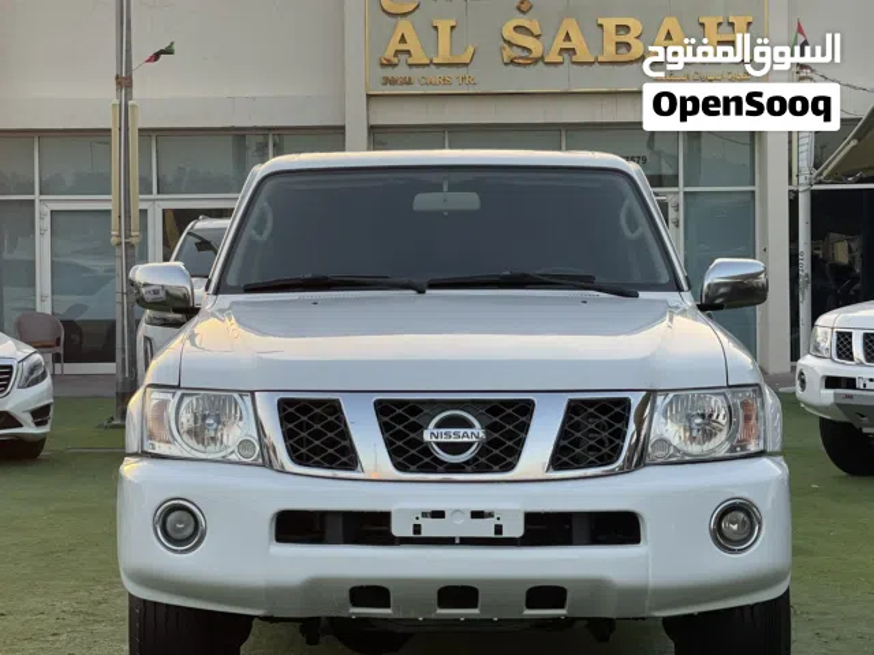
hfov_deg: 30.3
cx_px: 437
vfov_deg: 22.9
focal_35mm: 64
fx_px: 1616
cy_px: 328
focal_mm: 7.5
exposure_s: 1/121
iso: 32
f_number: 2.2
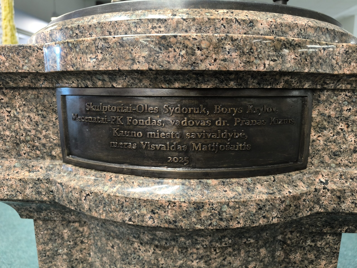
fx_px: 237
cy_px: 134
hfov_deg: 73.9
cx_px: 178
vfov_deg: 58.9
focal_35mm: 23
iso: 1000
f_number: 1.65
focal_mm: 6.14
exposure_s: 1/50
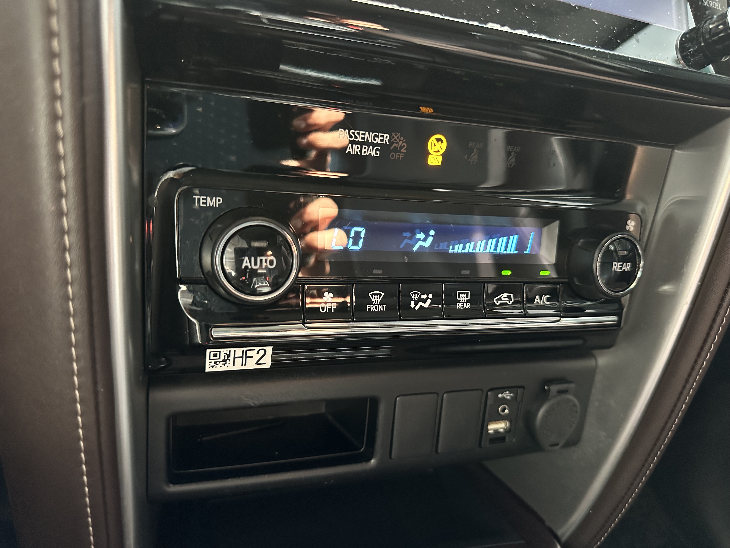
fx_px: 506
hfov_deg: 71.6
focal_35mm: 24
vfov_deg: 56.8
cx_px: 365
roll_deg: -7.6
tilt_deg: -13.6
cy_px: 274
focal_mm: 6.86
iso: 640
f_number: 1.78
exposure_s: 1/54
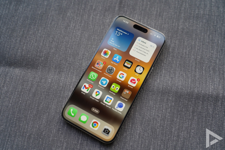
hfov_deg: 48.5
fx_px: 250
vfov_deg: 33.4
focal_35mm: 40
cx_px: 112
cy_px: 75
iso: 640
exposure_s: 1/160
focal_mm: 40
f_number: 4
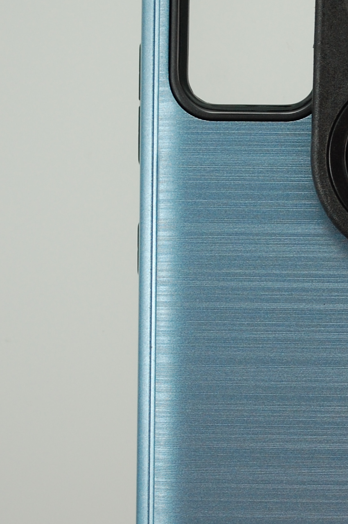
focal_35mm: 127
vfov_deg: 16.1
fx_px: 1845
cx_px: 380
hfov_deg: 10.6
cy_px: 239
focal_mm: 36
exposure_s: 1/50
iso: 400
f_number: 5.3
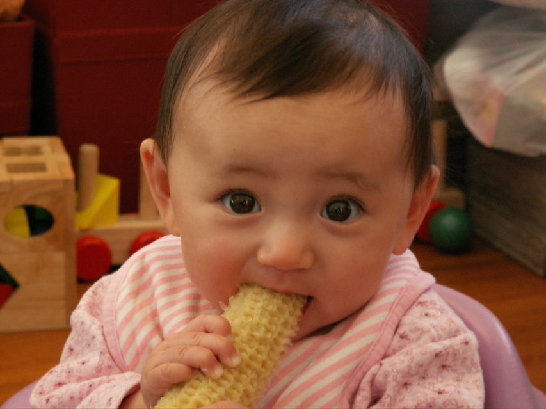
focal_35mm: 124
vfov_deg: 11.9
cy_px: 204
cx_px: 273
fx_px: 1955
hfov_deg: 15.9
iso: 160
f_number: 4
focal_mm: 20.27
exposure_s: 1/30
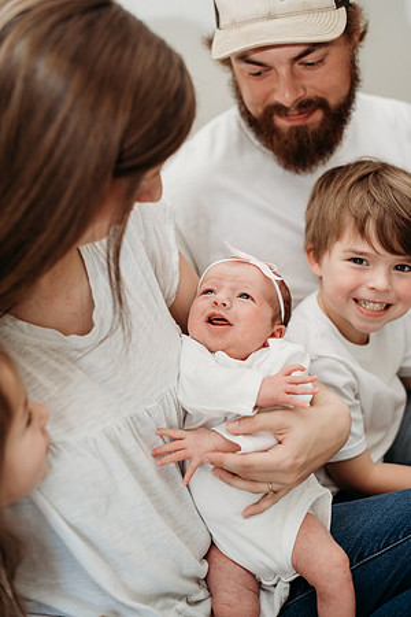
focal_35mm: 50
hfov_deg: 27.0
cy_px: 308
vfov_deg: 39.6
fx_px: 856
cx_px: 206
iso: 500
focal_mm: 50
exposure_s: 1/200
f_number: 2.5
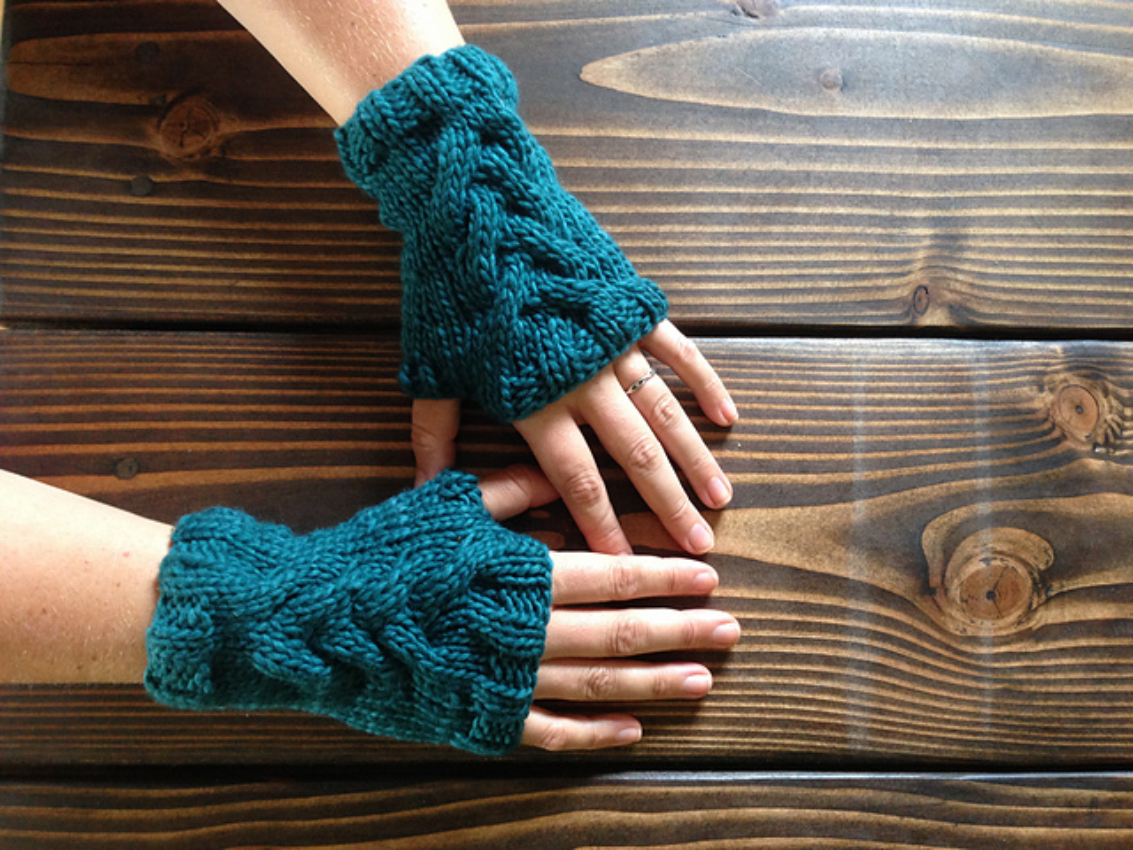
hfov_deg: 55.4
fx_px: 1080
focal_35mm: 33
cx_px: 566
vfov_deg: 42.9
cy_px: 425
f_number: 2.4
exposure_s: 1/20
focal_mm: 4.12
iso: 160
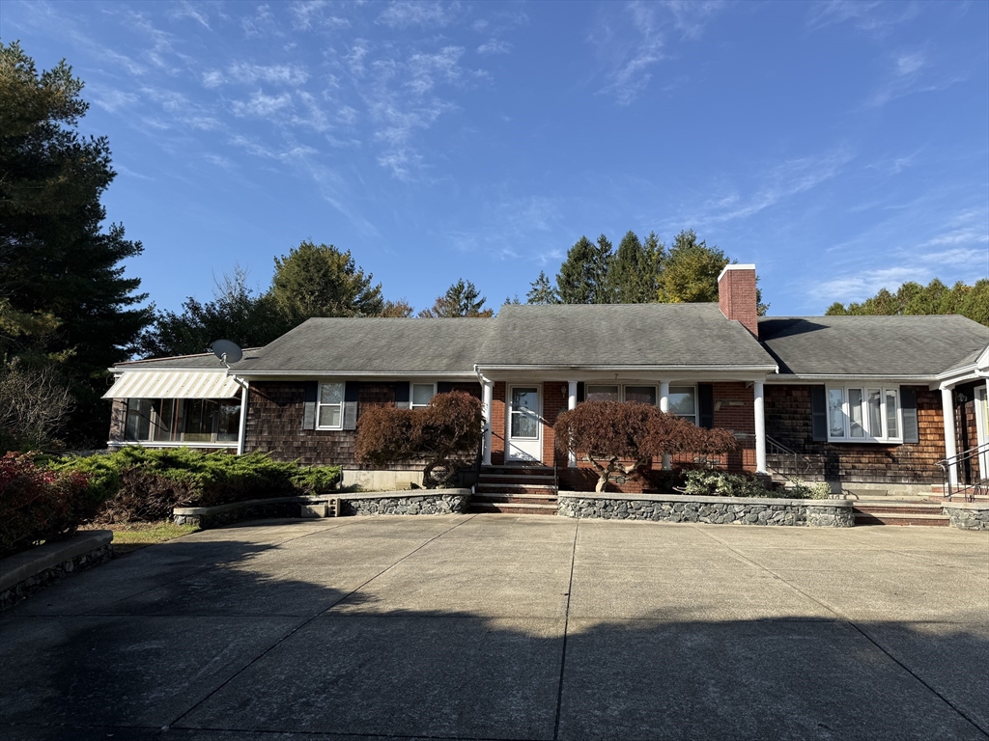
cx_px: 494
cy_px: 370
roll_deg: -1.8
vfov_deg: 56.8
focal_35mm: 24
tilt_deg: +9.1
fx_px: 686
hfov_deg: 71.6
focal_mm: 6.76
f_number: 1.78
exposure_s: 1/3145
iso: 80
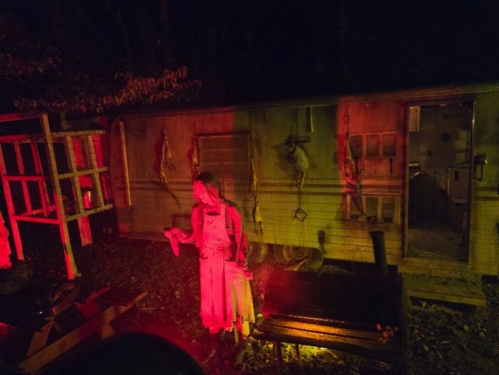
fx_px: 332
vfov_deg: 58.9
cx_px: 250
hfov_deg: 73.9
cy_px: 188
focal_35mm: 23
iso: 1600
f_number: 1.8
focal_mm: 5.4
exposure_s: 1/40
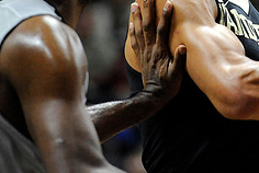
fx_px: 3537
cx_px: 210
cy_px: 28
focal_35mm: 491
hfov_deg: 4.2
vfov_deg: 2.8
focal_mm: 200
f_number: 3.5
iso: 4000
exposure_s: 1/1000
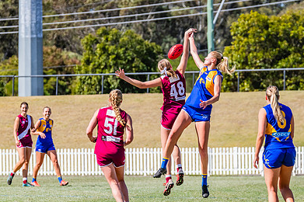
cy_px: 91
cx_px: 208
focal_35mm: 436
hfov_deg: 4.7
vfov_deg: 3.1
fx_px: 3679
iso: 800
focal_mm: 290
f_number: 9
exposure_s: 1/1600
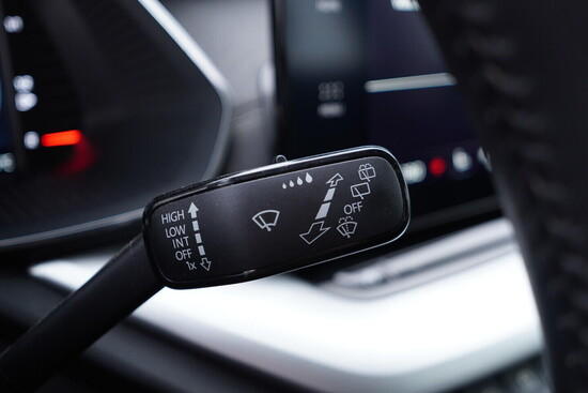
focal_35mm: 36
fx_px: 588
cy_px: 196
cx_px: 294
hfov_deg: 53.1
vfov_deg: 36.9
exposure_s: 1/40
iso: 250
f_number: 2.8
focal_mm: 24
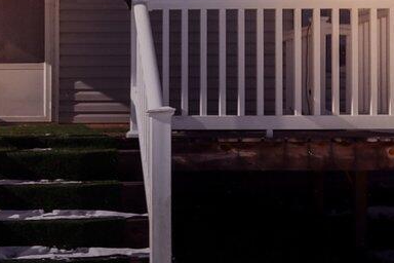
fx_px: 875
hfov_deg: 24.2
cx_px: -5
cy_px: -39
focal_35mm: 80
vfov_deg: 16.5
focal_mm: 10
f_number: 6.3
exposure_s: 1/1250
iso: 200
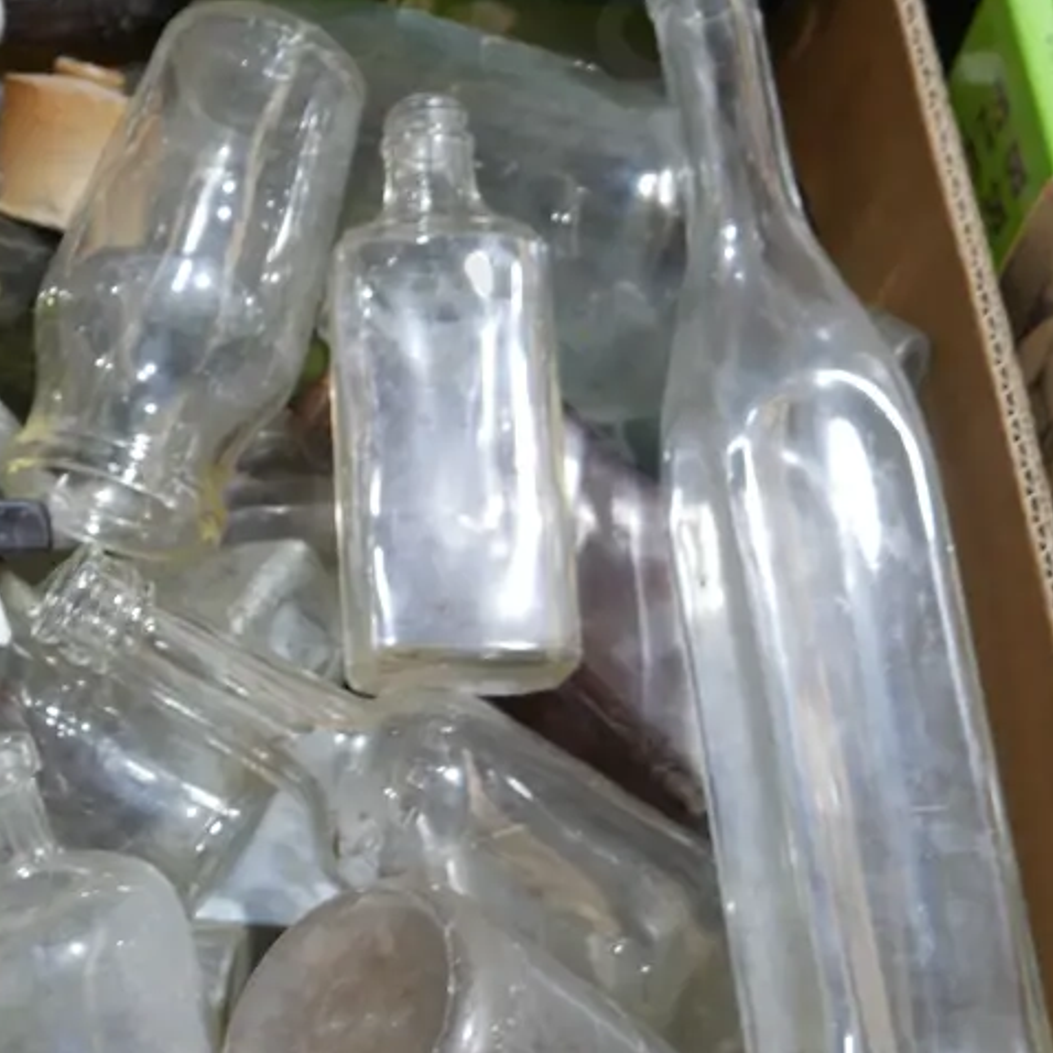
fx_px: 1824
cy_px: 597
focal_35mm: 53
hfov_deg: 31.4
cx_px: 224
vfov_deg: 32.2
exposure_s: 1/60
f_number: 4.5
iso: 400
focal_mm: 14
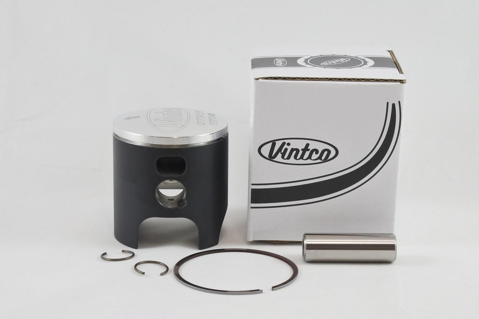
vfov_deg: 20.6
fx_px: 878
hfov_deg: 30.5
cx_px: 240
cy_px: 160
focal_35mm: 66
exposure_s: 1/125
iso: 500
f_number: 5.3
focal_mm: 24.8
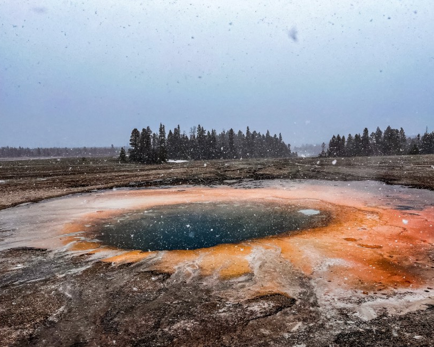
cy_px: 178
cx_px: 224
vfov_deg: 51.5
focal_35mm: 28
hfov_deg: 62.2
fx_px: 360
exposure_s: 1/3049
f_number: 1.6
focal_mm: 5.1
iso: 50
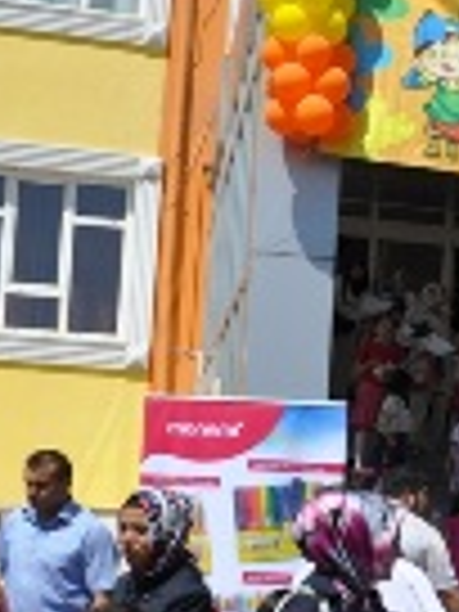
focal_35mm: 95
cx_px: 706
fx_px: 1680
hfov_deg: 14.4
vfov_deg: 20.5
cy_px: 432
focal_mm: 20
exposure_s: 1/500
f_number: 11
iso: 200
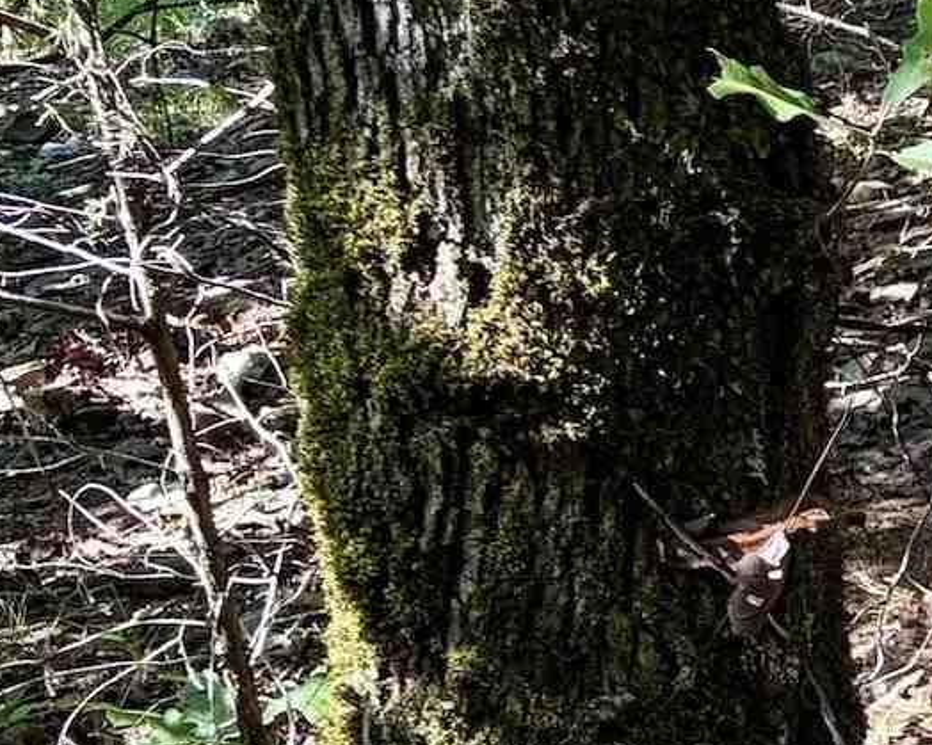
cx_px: 2264
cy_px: 955
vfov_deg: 12.1
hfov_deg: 12.2
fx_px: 3420
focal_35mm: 124
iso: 40
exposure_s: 1/256
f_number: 1.6
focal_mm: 5.96
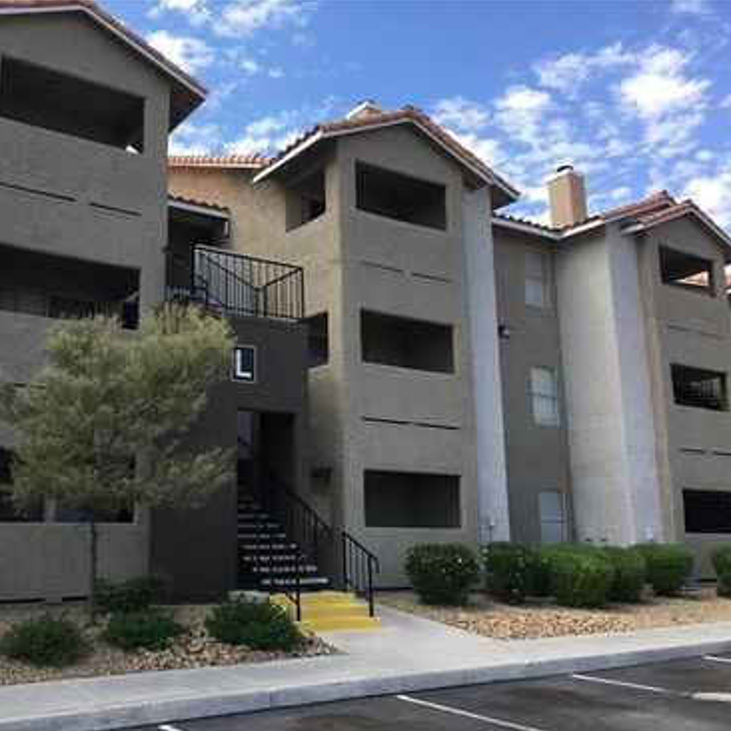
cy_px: 372
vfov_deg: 47.2
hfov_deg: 46.5
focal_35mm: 35
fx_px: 836
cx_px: 242
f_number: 2.2
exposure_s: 1/725
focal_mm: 4.15
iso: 25
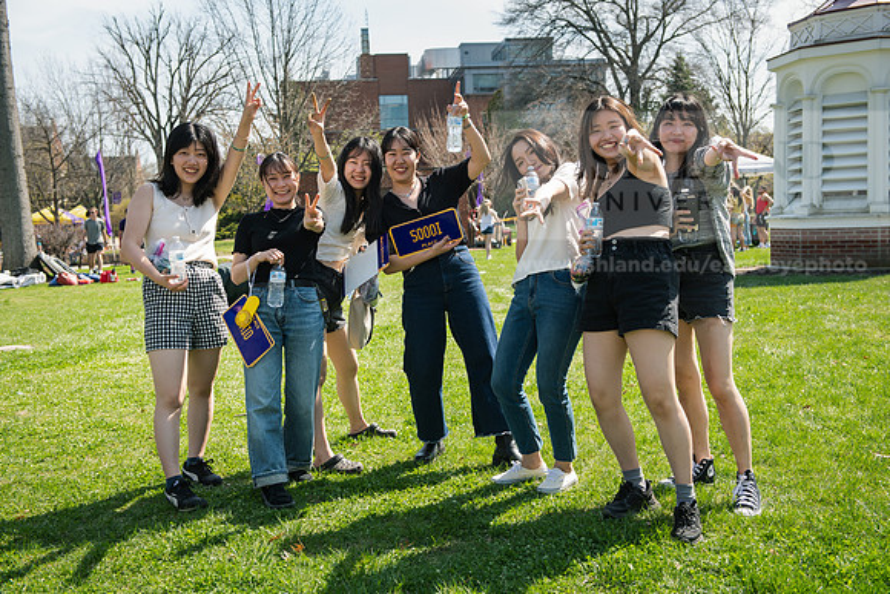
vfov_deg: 30.5
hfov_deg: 44.5
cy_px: 297
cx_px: 445
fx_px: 1088
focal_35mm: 44
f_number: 5
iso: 160
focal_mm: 44
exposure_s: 1/320
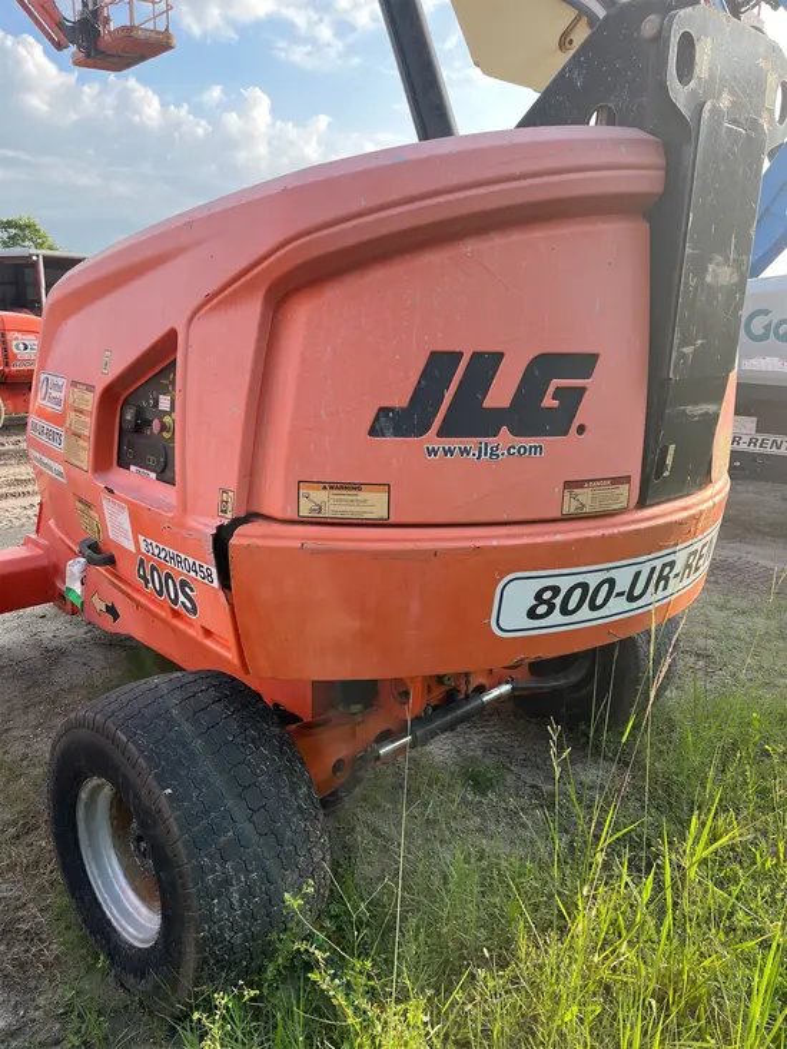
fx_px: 788
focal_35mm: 26
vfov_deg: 67.3
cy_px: 524
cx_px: 394
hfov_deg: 53.1
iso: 50
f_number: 1.6
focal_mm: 5.1
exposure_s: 1/520
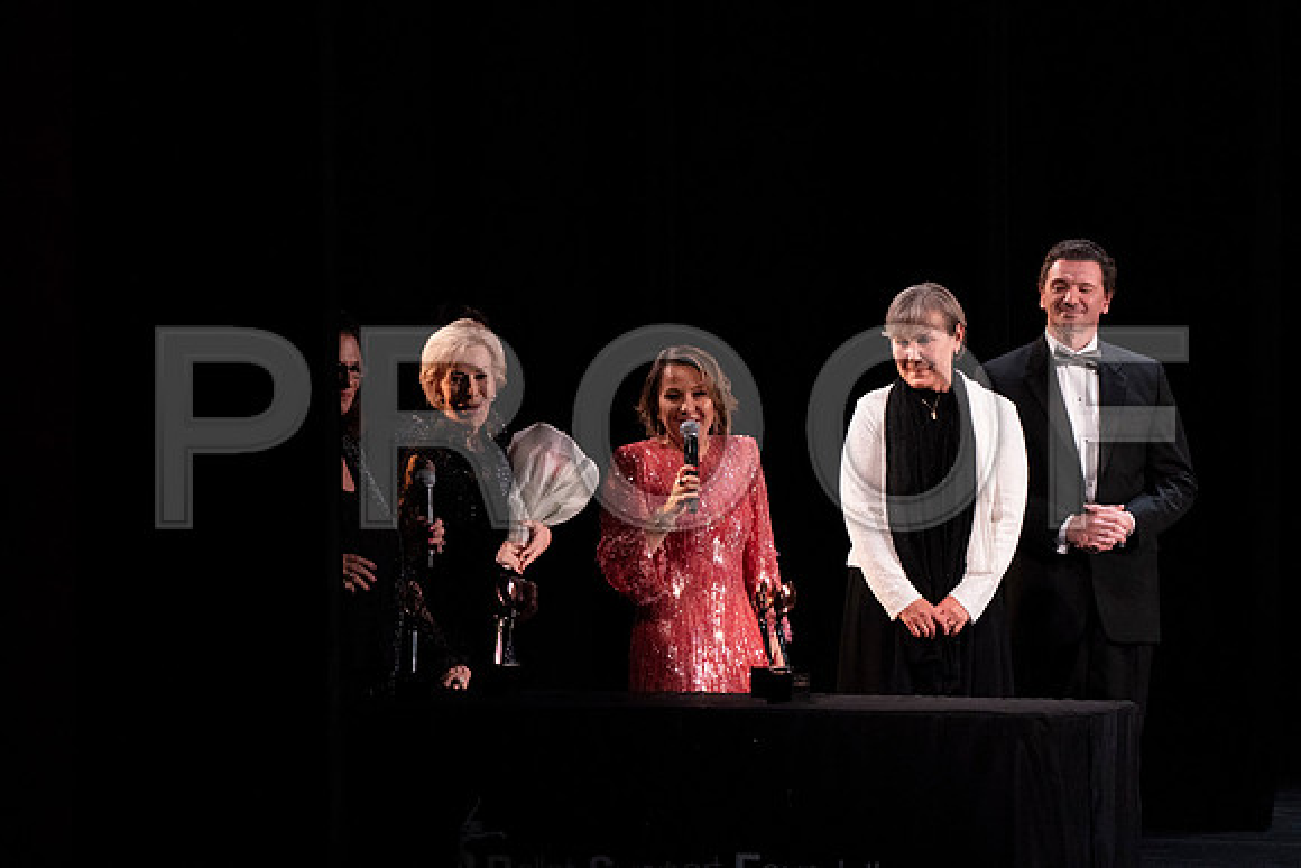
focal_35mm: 400
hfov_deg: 5.2
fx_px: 14458
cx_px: 650
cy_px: 434
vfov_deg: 3.4
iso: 12800
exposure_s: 1/320
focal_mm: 400
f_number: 8
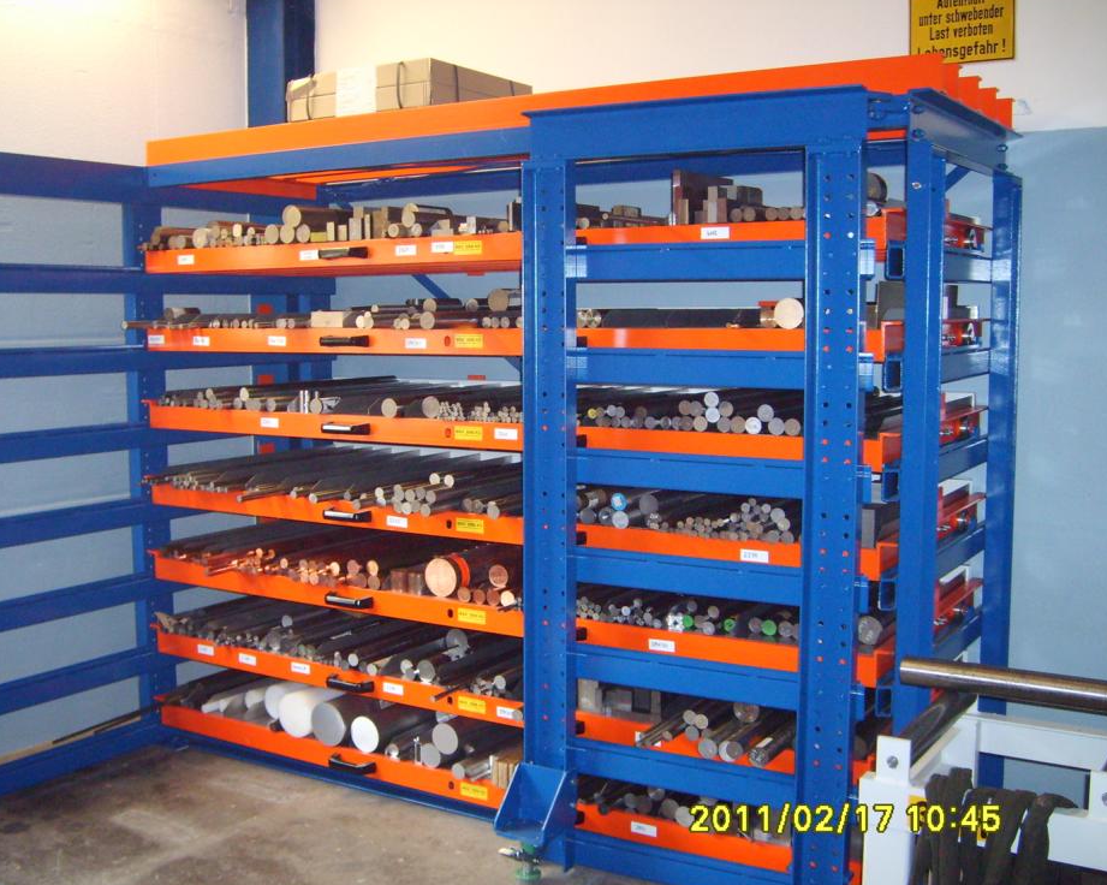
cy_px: 452
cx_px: 496
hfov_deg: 47.9
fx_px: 1244
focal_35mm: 38
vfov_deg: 39.1
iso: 253
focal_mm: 5.8
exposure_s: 1/45
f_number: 2.8
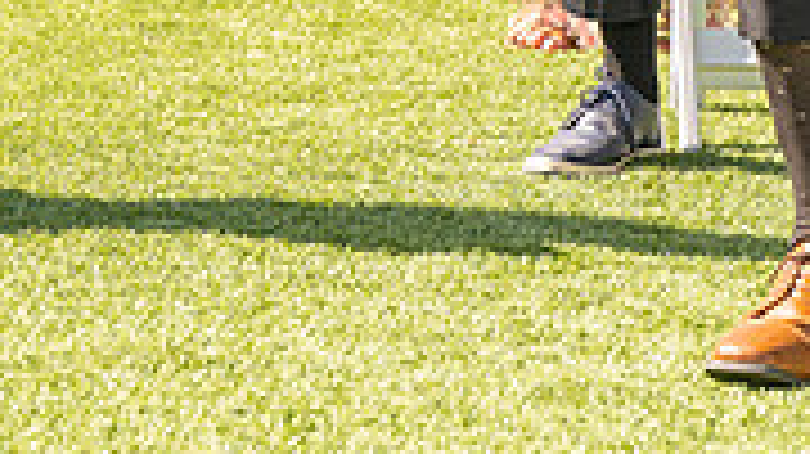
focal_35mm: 236
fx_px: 5066
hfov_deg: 9.0
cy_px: -389
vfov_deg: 5.1
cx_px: -171
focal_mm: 70
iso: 200
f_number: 4.5
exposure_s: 1/1600
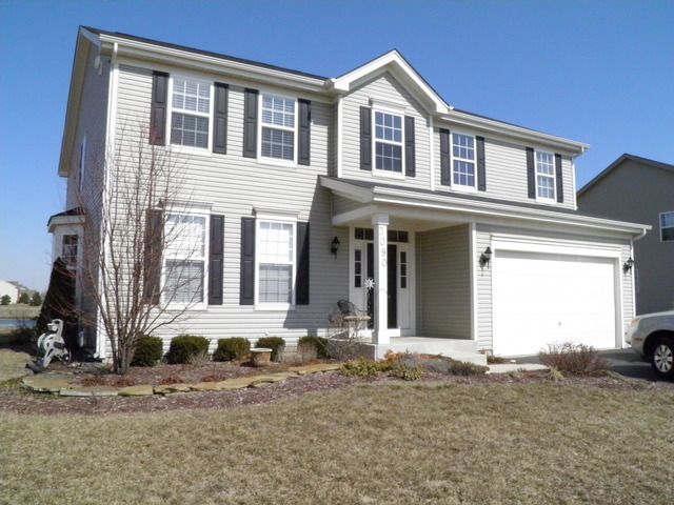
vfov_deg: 49.7
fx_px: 545
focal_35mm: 28
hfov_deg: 63.4
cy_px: 252
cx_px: 337
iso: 400
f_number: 8
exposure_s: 1/1600
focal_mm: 4.9
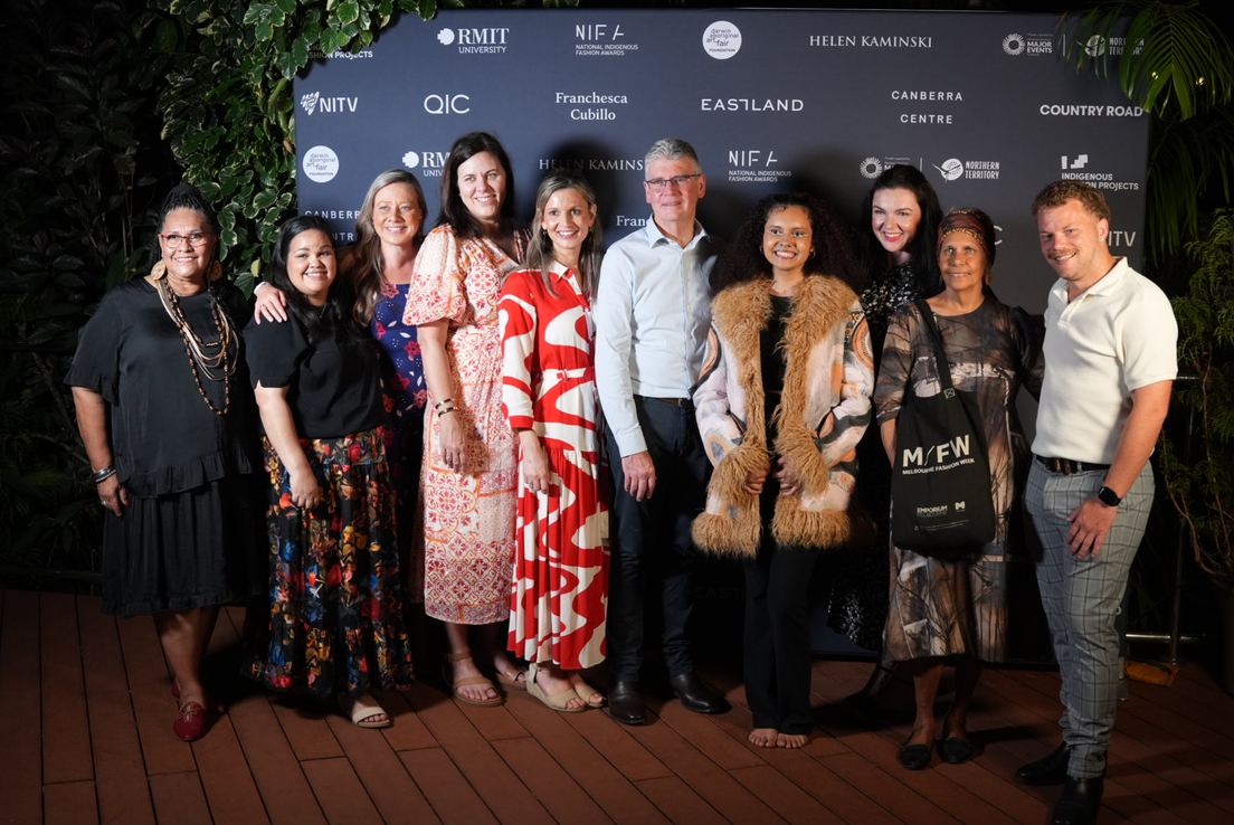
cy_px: 412
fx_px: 1441
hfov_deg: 46.4
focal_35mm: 42
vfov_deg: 32.0
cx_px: 617
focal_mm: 28
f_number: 4
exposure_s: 1/60
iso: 1600
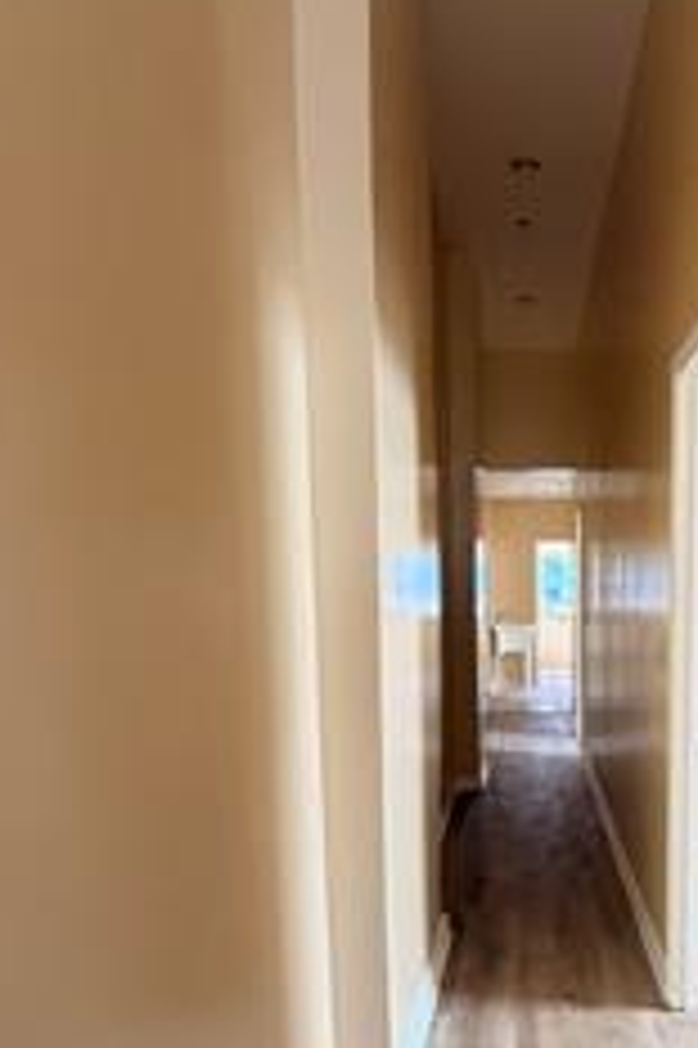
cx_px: 594
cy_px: 733
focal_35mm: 30
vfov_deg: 59.9
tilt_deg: -10.5
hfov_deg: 41.0
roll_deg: -0.7
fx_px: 874
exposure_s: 1/85
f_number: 2.2
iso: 320
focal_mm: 2.22
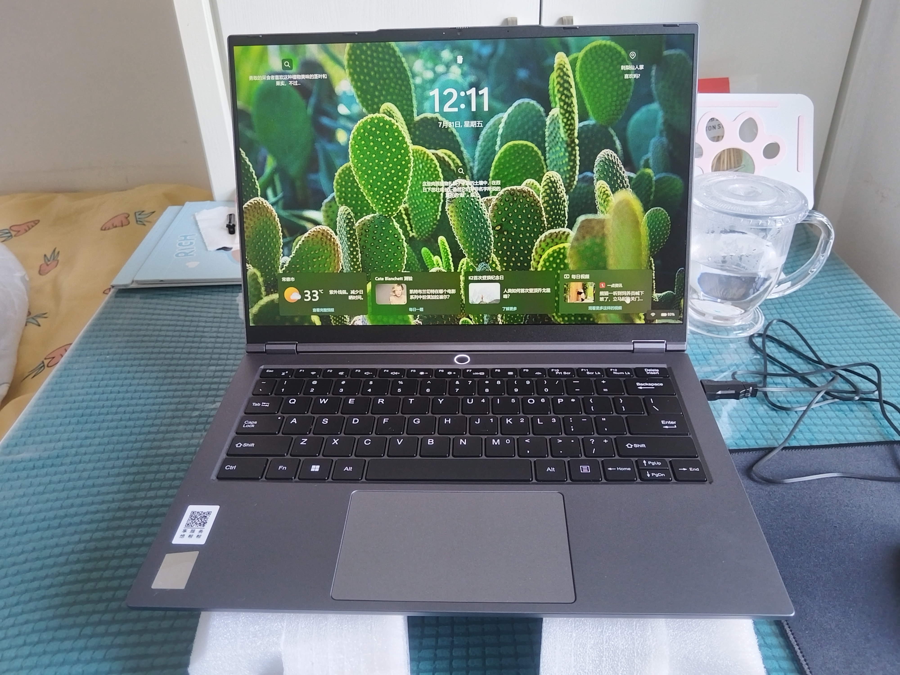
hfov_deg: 67.3
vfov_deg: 53.1
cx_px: 450
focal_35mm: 26
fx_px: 676
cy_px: 338
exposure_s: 1/100
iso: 3024
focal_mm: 4.95
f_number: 1.9
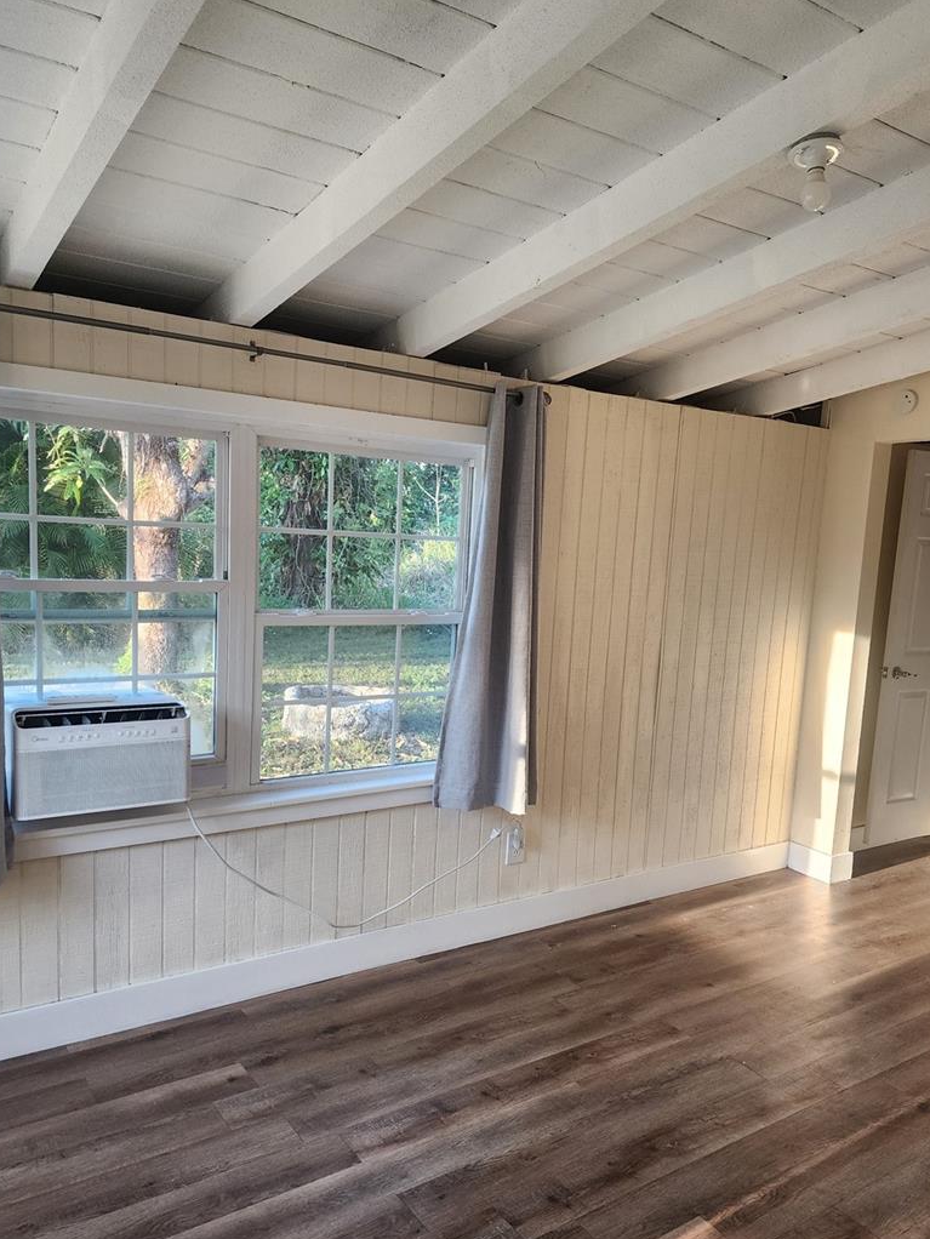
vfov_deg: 65.2
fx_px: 967
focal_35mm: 27
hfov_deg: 51.3
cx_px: 515
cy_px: 683
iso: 160
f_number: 1.8
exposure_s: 1/120
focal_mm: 6.4
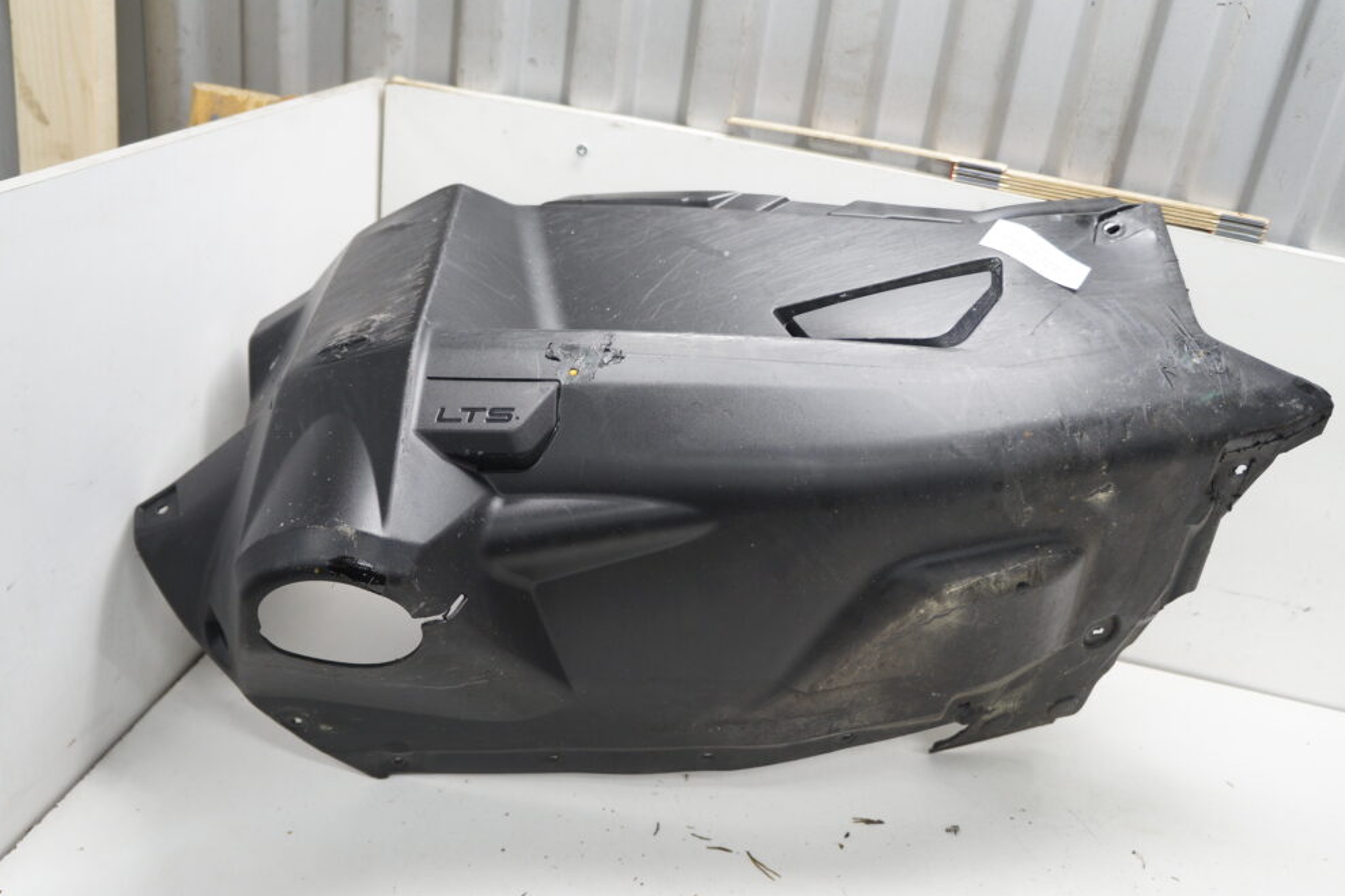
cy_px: 459
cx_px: 685
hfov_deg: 62.8
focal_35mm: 30
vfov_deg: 44.2
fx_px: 1103
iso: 400
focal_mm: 19
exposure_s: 1/60
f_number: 3.5
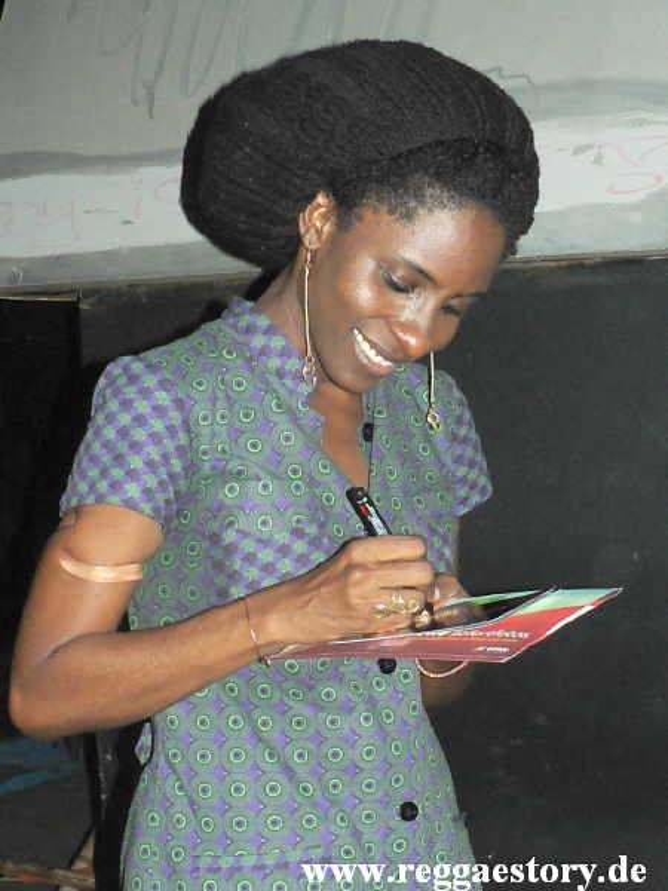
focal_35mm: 35
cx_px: 334
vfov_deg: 52.6
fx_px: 901
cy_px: 446
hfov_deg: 40.7
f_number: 2.8
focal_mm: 6
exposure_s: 1/60
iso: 400
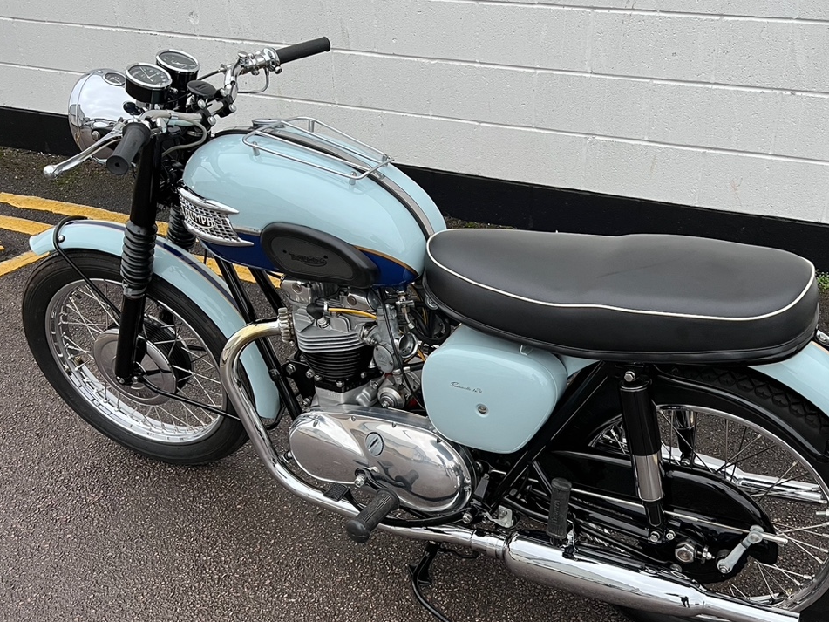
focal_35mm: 35
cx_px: 490
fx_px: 838
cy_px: 345
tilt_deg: -30.9
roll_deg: +0.4
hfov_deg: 52.3
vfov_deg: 40.6
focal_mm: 5.7
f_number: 1.5
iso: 125
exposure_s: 1/69
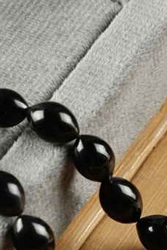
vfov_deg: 6.2
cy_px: 281
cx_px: 108
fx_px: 2289
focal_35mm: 329
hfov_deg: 4.2
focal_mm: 70
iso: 1250
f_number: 7.1
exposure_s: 1/125
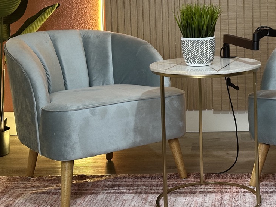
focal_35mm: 78
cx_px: 211
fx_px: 622
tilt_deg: -6.5
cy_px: 43
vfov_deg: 18.7
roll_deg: +1.1
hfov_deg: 24.7
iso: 200
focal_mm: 6.86
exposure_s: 1/40
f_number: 1.78
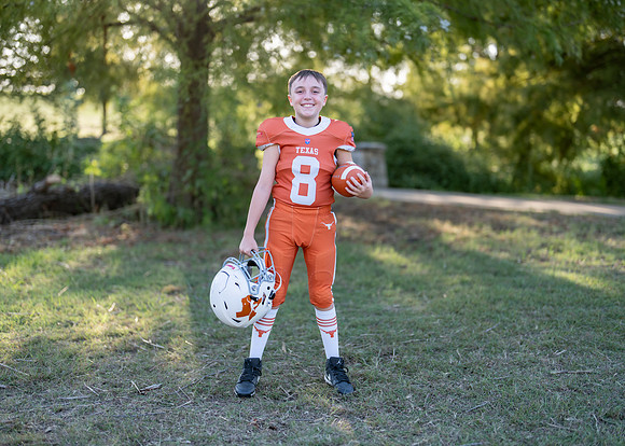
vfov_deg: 27.0
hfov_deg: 37.2
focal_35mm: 52
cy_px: 223
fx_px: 930
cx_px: 312
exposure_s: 1/1250
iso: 100
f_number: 1.2
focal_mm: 50
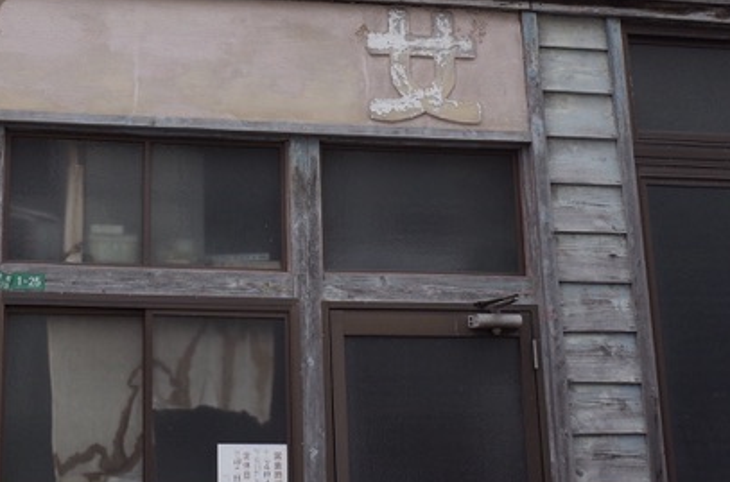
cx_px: 162
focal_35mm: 75
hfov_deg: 26.6
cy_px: -30
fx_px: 1517
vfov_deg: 17.5
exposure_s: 1/500
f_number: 5.6
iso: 200
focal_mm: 18.3
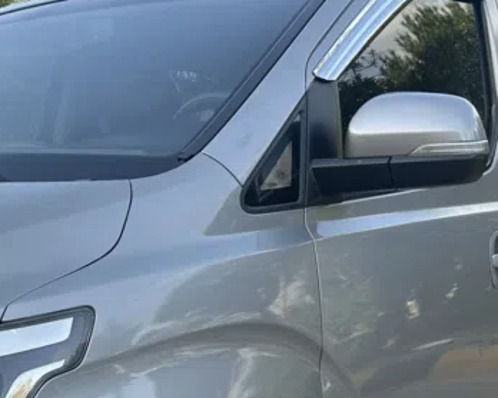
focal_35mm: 69
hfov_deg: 26.8
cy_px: 374
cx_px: 70
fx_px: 1016
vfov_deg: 21.5
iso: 80
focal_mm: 6.86
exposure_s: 1/989
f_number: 1.78
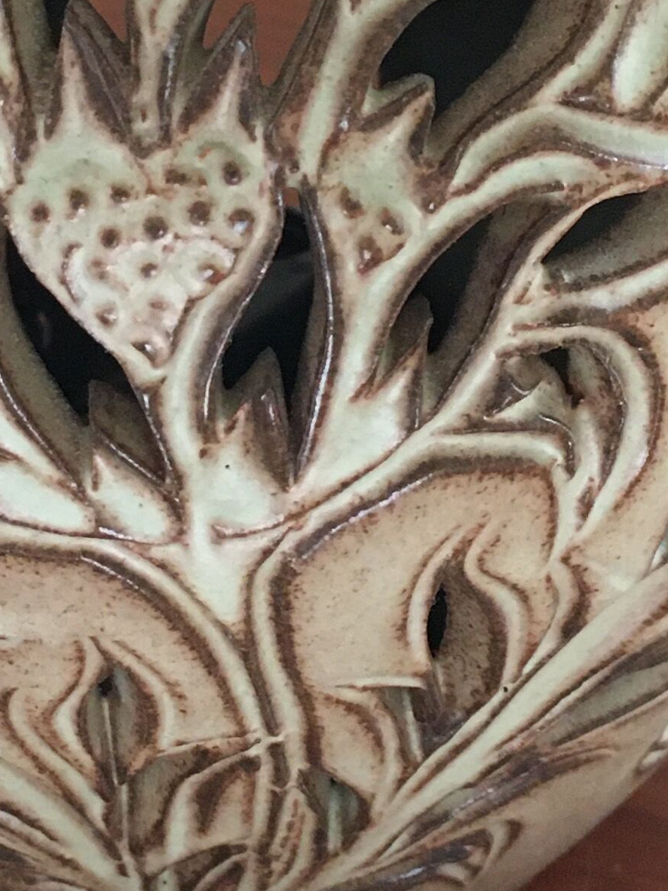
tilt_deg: -32.0
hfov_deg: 14.9
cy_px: 243
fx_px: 2547
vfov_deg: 19.7
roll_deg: -0.9
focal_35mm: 99
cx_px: 192
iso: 200
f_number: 2.2
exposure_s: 1/25
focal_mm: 4.15
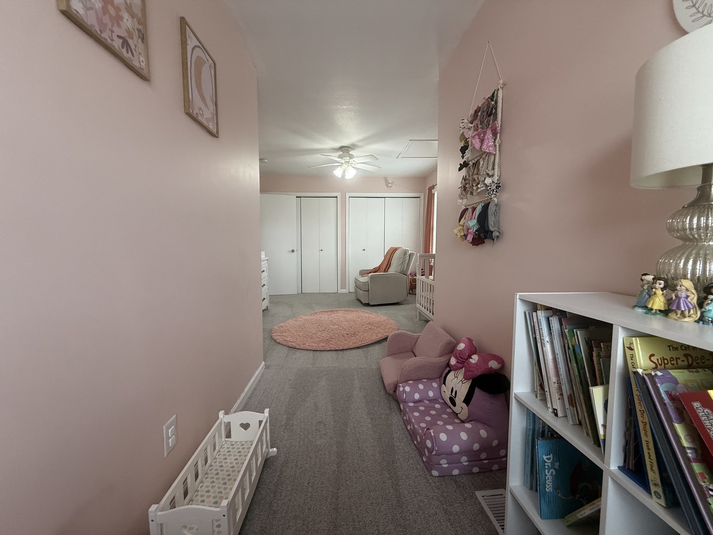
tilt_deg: -5.2
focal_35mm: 14
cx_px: 356
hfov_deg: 102.1
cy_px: 268
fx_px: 288
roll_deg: -0.1
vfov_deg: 85.7
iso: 250
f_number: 2.2
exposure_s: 1/120
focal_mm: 2.22
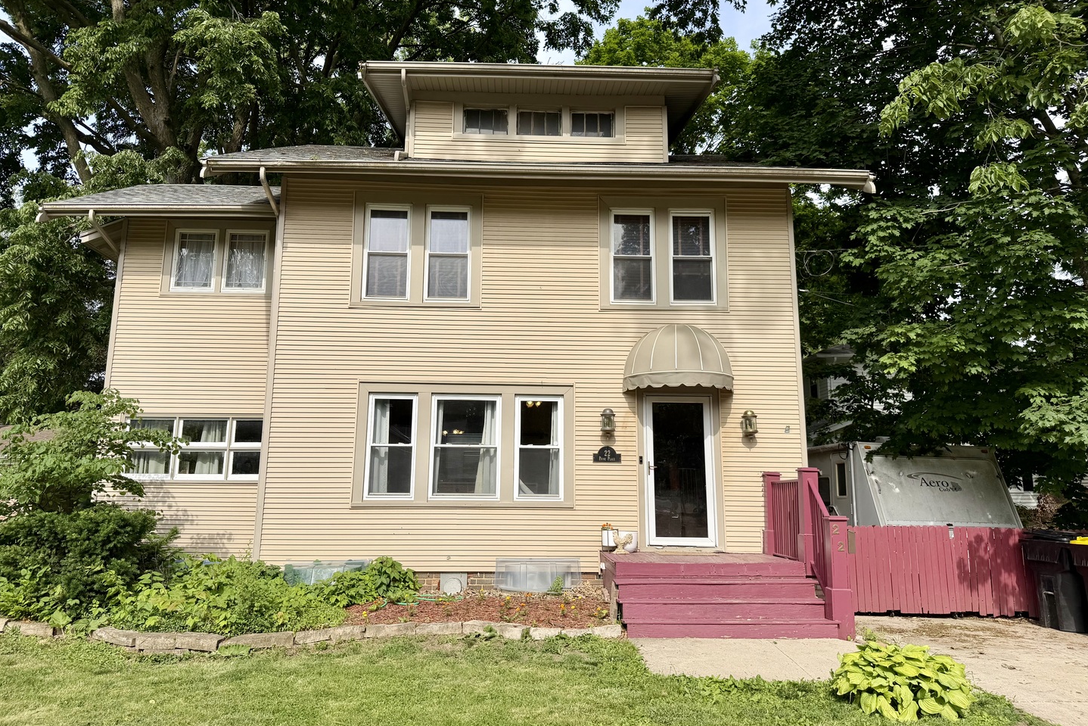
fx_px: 756
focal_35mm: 25
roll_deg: -0.3
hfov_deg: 71.5
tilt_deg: +10.7
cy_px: 350
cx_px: 544
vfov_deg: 51.3
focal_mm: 6.76
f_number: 1.78
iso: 80
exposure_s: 1/3145
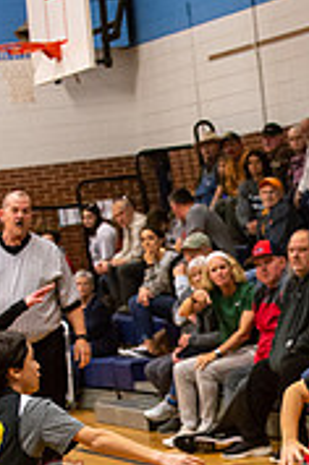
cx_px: 310
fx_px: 2288
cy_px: 439
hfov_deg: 7.7
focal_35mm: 177
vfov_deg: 11.5
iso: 5000
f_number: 4
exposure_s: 1/500
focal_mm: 70
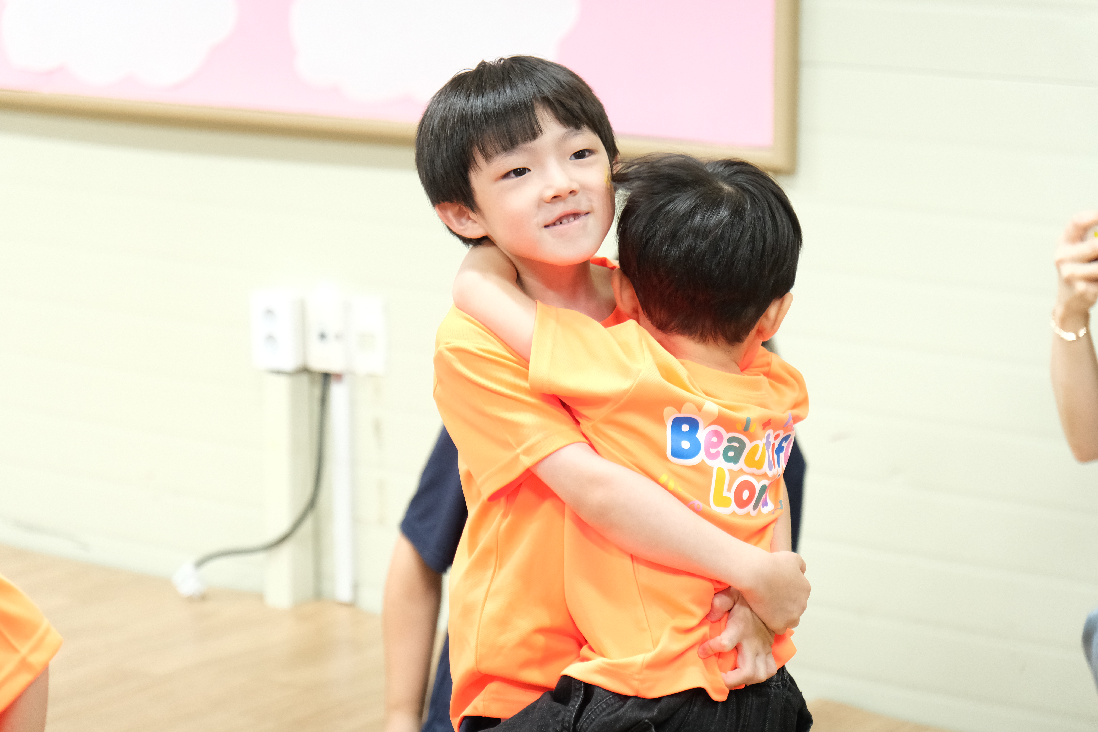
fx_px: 3202
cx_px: 549
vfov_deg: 13.0
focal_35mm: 105
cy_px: 366
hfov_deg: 19.5
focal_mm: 70
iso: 2500
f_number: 2.8
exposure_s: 1/250
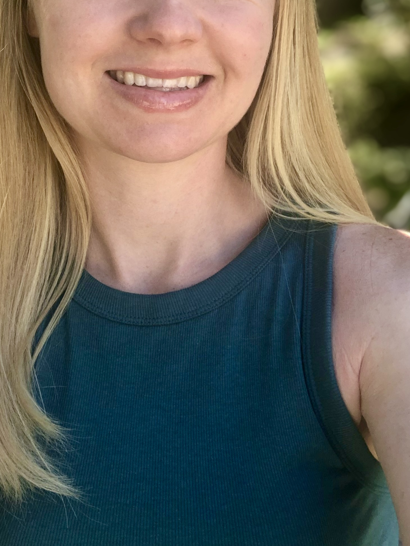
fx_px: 805
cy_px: 176
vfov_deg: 37.0
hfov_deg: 28.3
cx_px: 114
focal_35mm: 51
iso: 25
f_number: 2.2
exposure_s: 1/120
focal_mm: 2.87
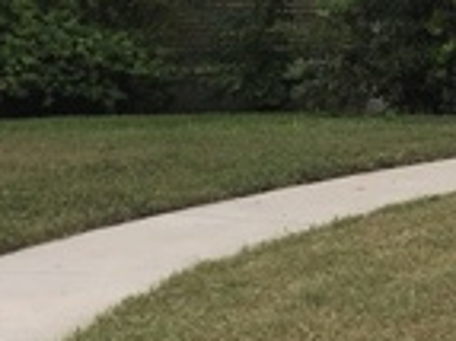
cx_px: 775
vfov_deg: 11.3
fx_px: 1711
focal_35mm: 130
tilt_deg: -1.7
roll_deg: +2.2
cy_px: 51
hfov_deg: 13.8
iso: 25
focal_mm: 4.15
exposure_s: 1/974
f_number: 2.2
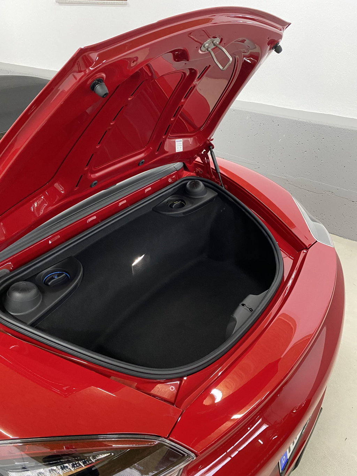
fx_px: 357
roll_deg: -0.6
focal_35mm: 26
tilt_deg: -32.3
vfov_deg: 67.3
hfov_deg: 53.1
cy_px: 238
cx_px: 178
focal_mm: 4.25
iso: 400
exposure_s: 1/33
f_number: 1.8
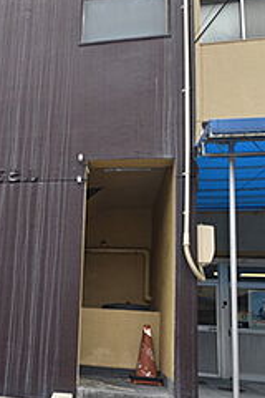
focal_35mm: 30
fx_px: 331
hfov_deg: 40.6
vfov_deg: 60.2
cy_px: 270
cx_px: 31
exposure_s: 1/200
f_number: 7.1
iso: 100
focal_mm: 10
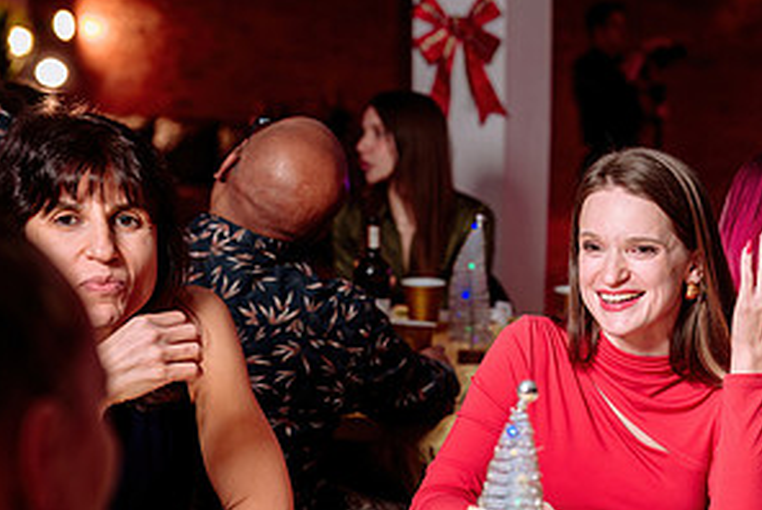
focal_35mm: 96
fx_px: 2034
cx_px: 692
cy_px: 413
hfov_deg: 20.8
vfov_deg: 14.2
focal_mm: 49
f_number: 2.8
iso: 500
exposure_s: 1/160
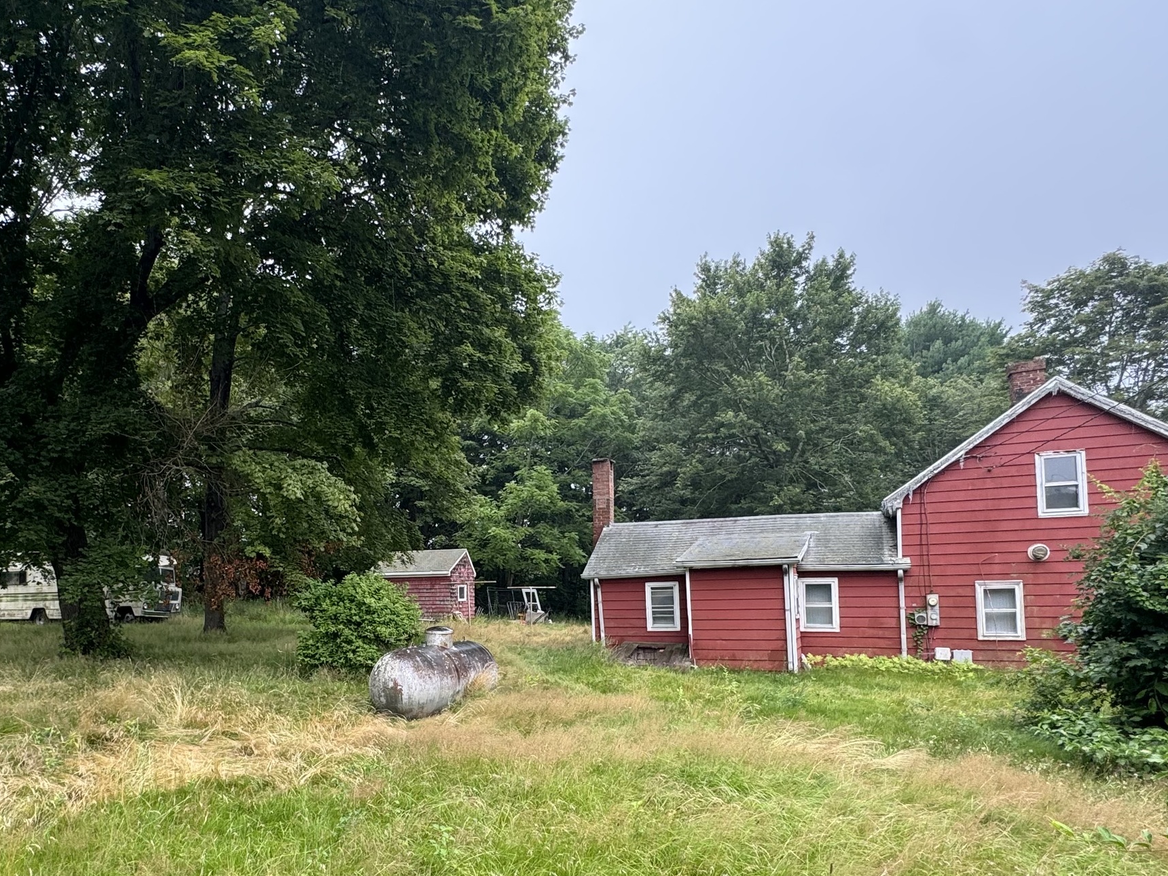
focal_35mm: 25
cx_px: 392
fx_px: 844
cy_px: 565
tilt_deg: +2.0
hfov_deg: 67.5
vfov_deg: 54.1
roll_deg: +0.7
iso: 50
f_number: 2.2
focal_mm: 2.22
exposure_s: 1/99
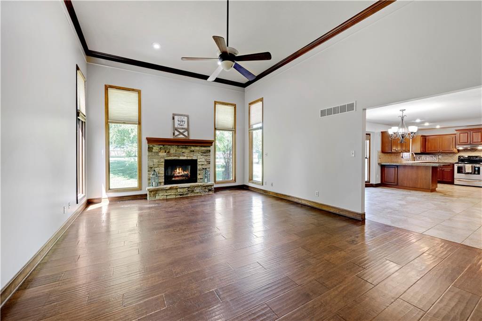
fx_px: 187
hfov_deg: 104.3
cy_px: 160
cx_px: 241
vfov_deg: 81.2
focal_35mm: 14
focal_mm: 14
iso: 100
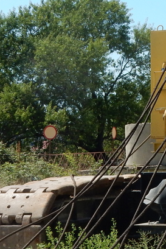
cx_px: 270
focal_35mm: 142
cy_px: 75
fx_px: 981
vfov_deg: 14.4
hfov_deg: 9.3
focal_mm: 7.6
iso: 125
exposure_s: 1/800
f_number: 4.2
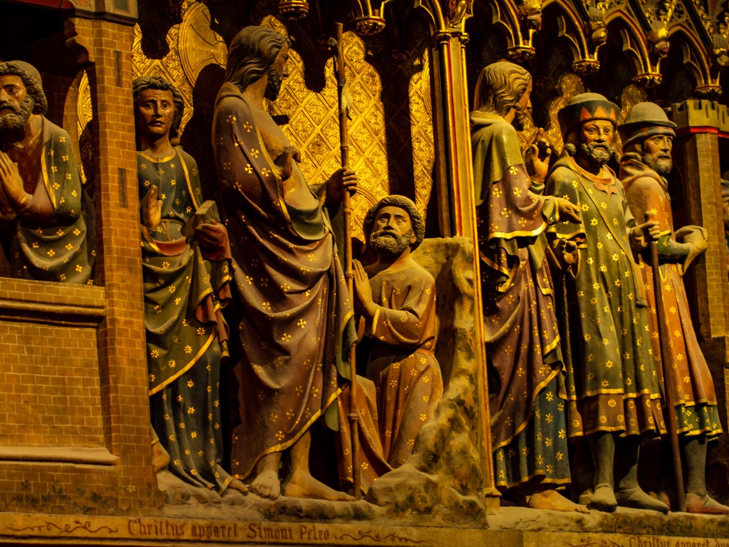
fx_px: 2738
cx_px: 327
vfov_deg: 11.4
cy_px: 254
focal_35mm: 130
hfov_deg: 15.2
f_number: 1.8
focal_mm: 45
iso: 200
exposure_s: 1/6
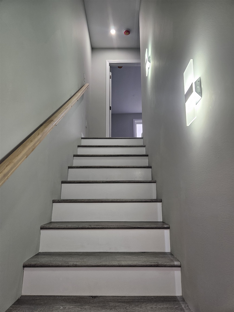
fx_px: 207
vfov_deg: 73.9
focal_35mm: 23
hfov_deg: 58.9
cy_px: 156
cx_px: 117
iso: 160
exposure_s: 1/120
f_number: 1.8
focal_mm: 5.4
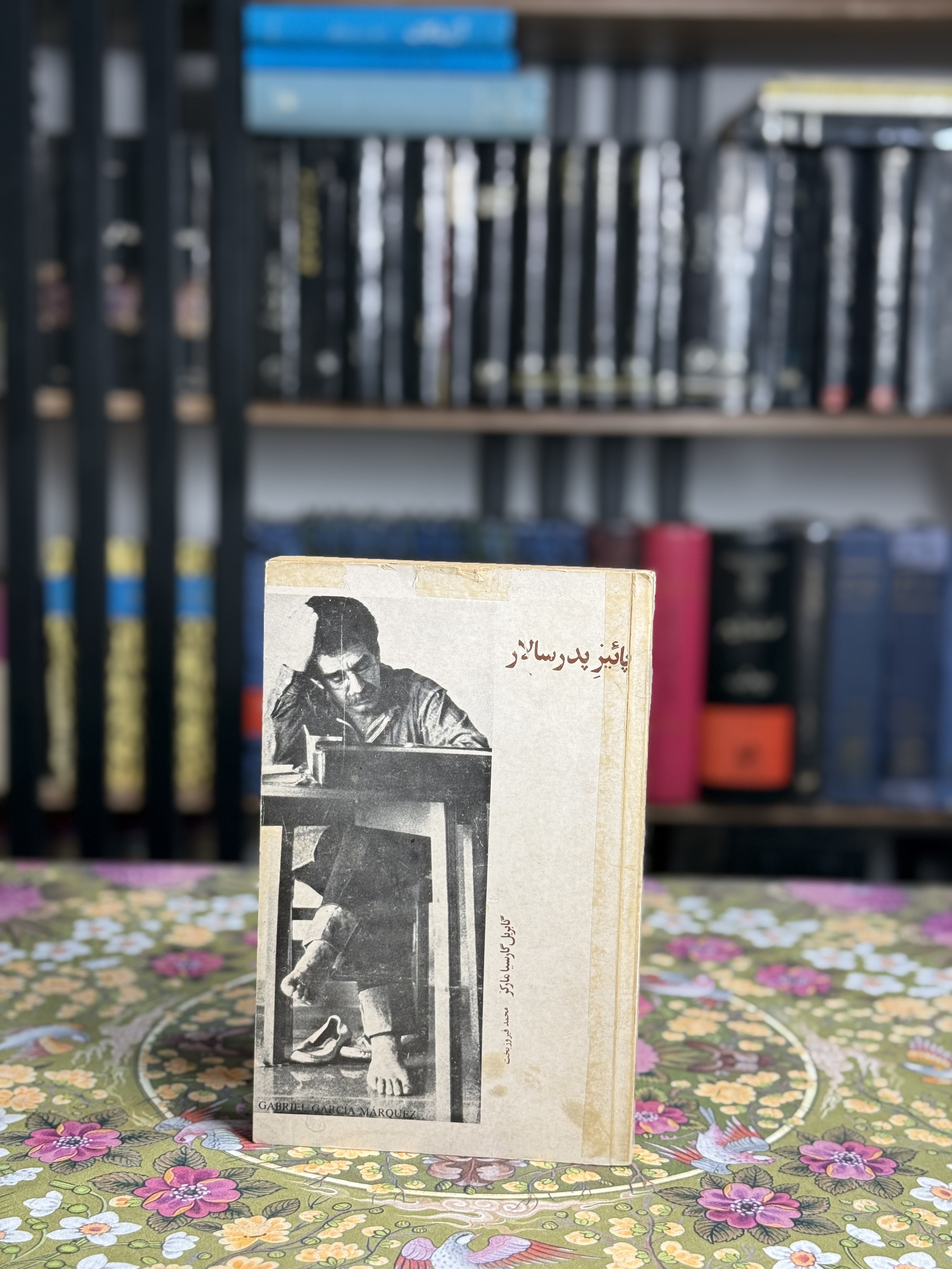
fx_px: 1760
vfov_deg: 39.7
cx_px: 476
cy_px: 634
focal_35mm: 48
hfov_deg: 30.3
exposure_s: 1/100
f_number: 1.78
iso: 100
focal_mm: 6.76
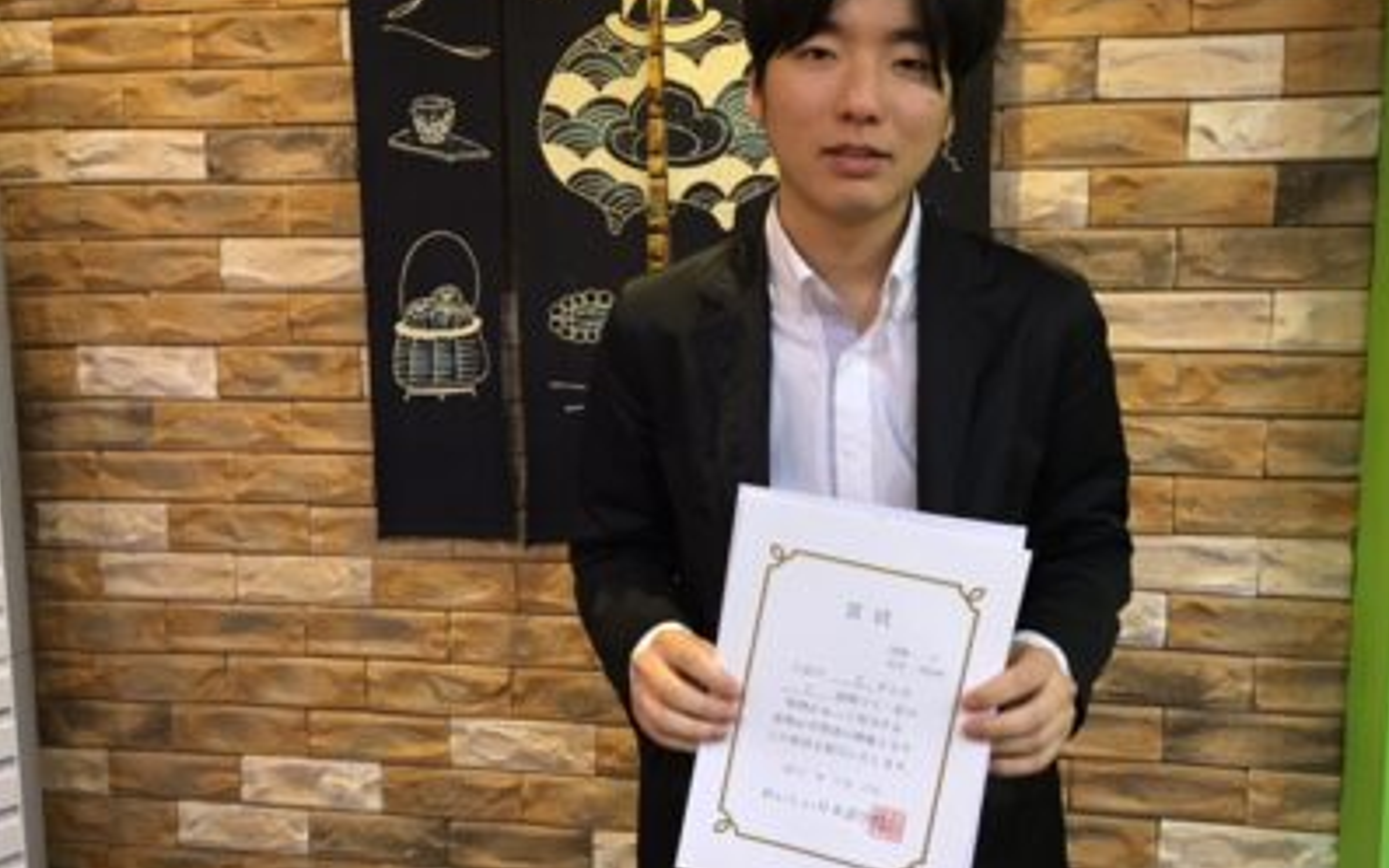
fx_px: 1173
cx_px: 696
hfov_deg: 61.2
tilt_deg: -6.5
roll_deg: +0.4
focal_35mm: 31
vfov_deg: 40.6
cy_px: 416
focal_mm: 4.15
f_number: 2.2
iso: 125
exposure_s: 1/30
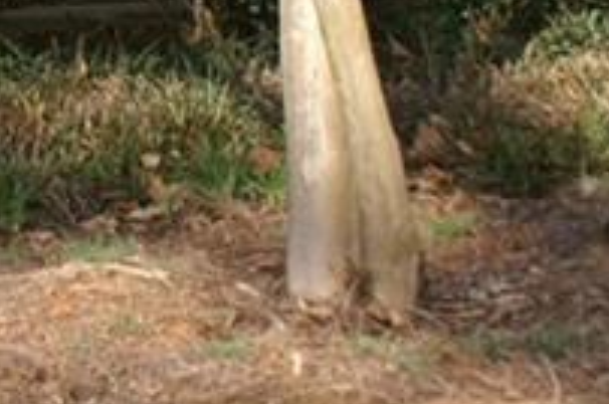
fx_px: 3597
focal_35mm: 213
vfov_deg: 6.2
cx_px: -440
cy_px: -537
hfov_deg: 9.3
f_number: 5.6
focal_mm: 28
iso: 100
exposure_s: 1/160
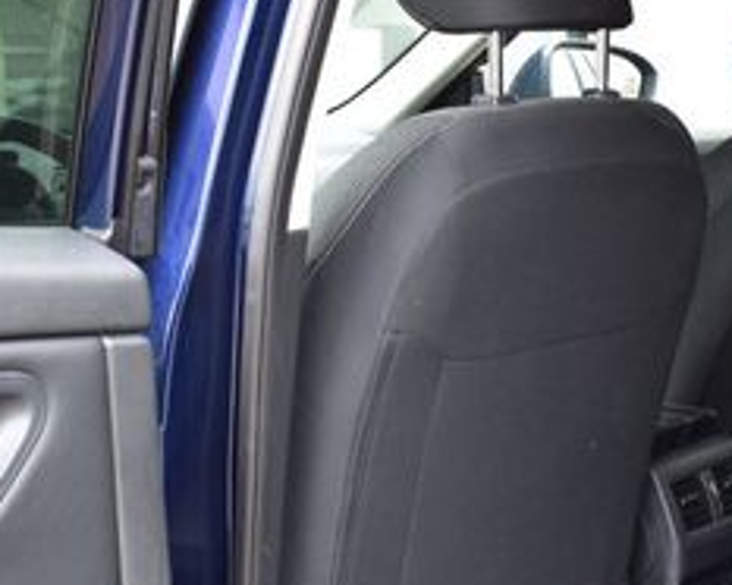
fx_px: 1840
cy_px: 346
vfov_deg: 18.0
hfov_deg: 22.4
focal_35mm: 85
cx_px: 474
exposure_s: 1/50
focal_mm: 22
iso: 400
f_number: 8
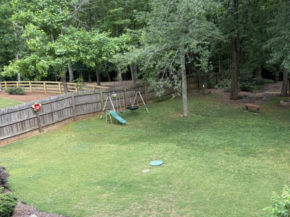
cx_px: 186
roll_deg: +3.2
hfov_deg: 50.7
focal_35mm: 36
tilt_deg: -13.8
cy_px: 123
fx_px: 302
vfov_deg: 39.6
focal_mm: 5.96
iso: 40
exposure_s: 1/236
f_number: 1.6
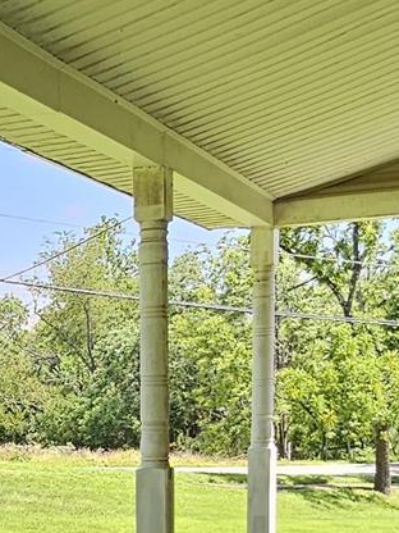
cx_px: -6
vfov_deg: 25.4
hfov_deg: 19.8
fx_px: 1107
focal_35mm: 72
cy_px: 565
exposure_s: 1/412
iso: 50
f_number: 2.2
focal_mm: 2.2
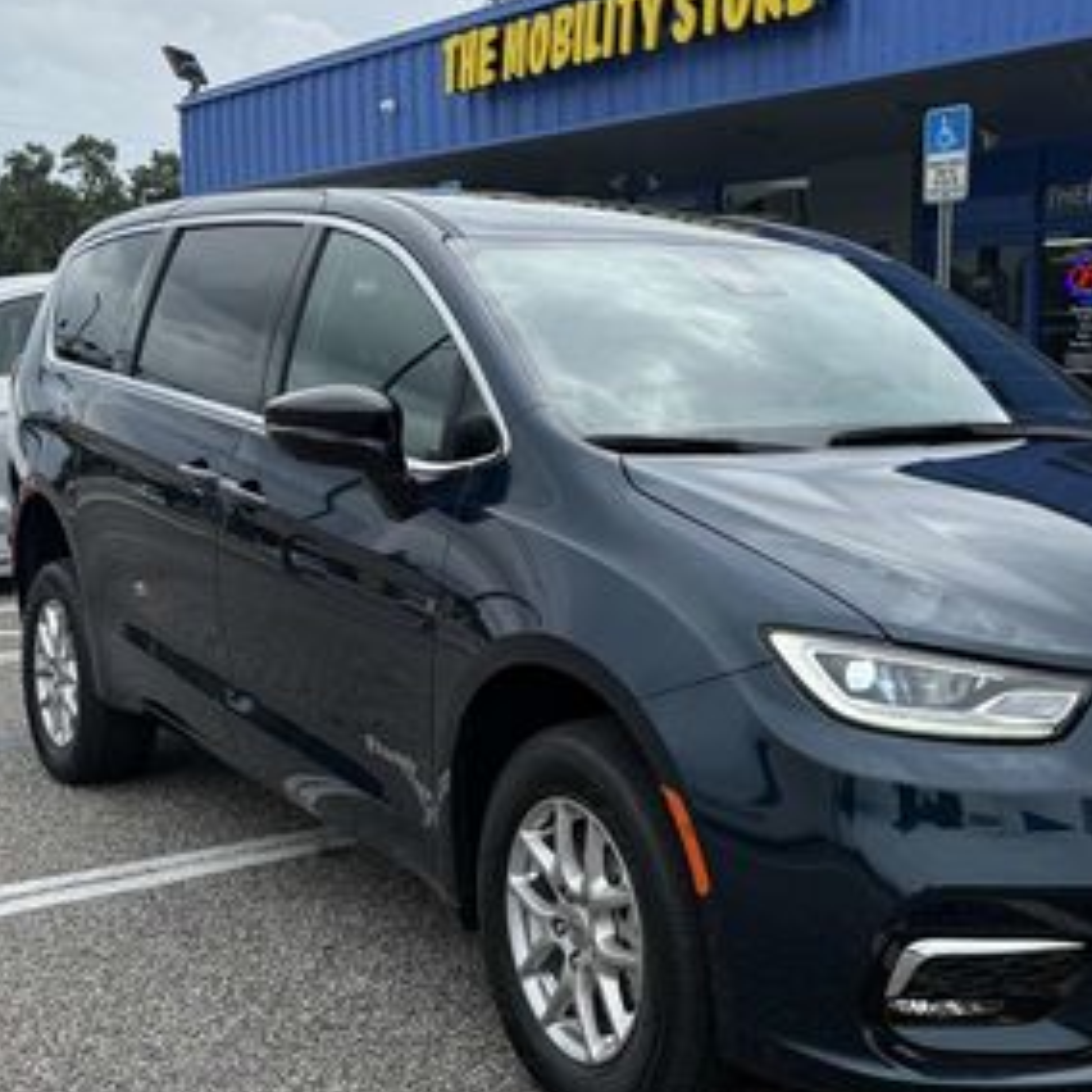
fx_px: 1249
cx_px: 796
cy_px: 563
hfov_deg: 45.8
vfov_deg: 47.2
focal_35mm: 35
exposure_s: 1/3145
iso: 100
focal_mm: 6.76
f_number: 1.78
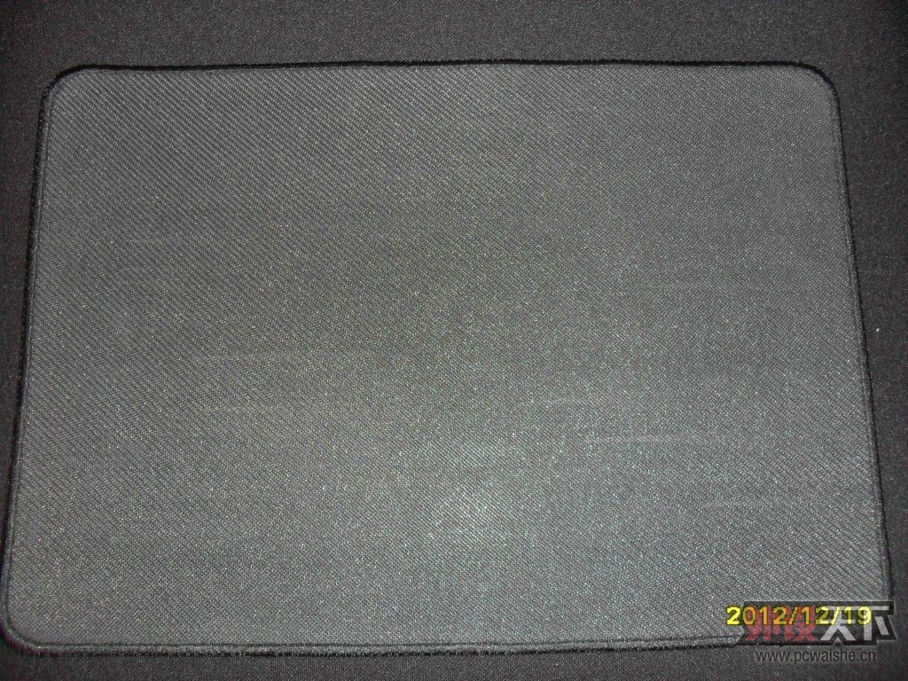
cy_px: 340
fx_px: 918
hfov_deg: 52.6
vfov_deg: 40.7
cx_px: 454
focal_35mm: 35
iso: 200
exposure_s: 1/45
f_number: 3.2
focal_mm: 6.3
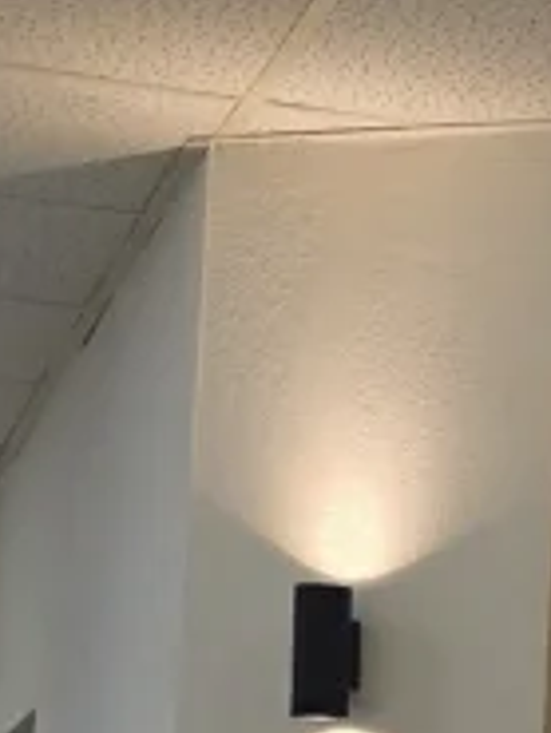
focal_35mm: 179
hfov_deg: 7.1
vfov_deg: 10.9
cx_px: 1827
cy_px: 788
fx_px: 3795
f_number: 1.7
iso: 16
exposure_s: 1/100
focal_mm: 6.3
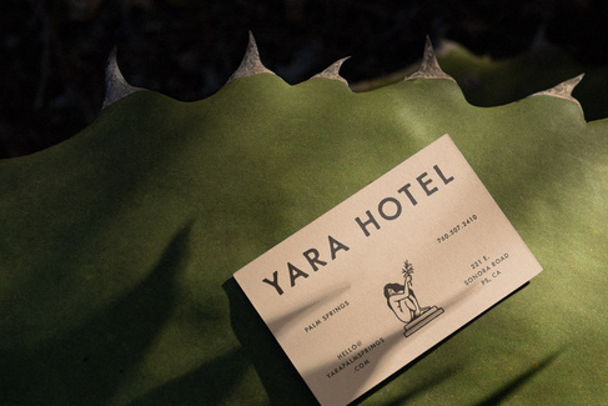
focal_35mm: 92
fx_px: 1554
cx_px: 400
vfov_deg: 14.9
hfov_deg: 22.1
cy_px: 258
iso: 100
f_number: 8
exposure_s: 1/160
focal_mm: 64
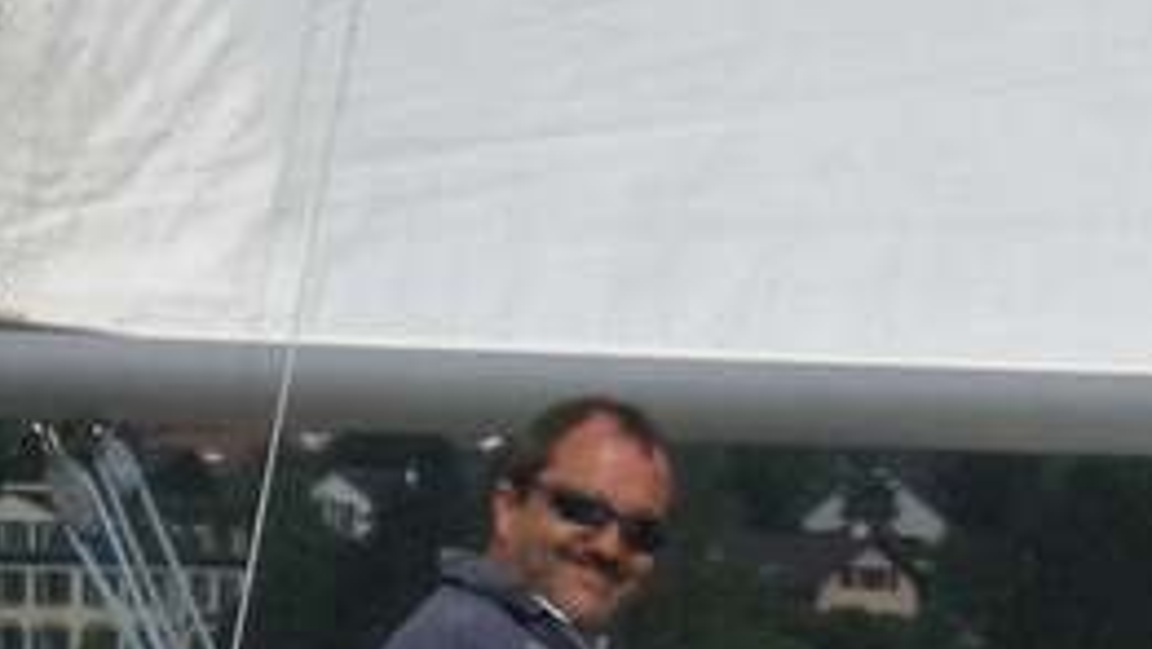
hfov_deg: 3.8
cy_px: 1347
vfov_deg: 2.1
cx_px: 1148
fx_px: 17570
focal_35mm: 575
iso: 64
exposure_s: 1/404
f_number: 7.1
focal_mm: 24.5
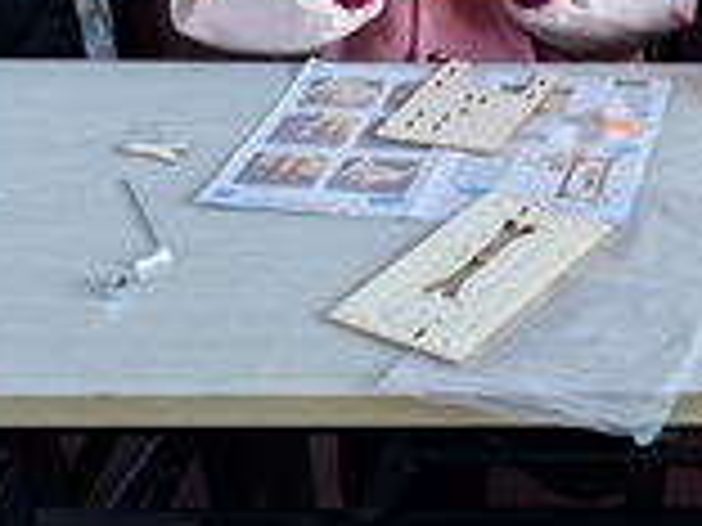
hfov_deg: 25.3
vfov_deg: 20.3
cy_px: 47
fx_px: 1440
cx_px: 790
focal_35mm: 71
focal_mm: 6.98
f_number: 4
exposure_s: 1/50
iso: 160
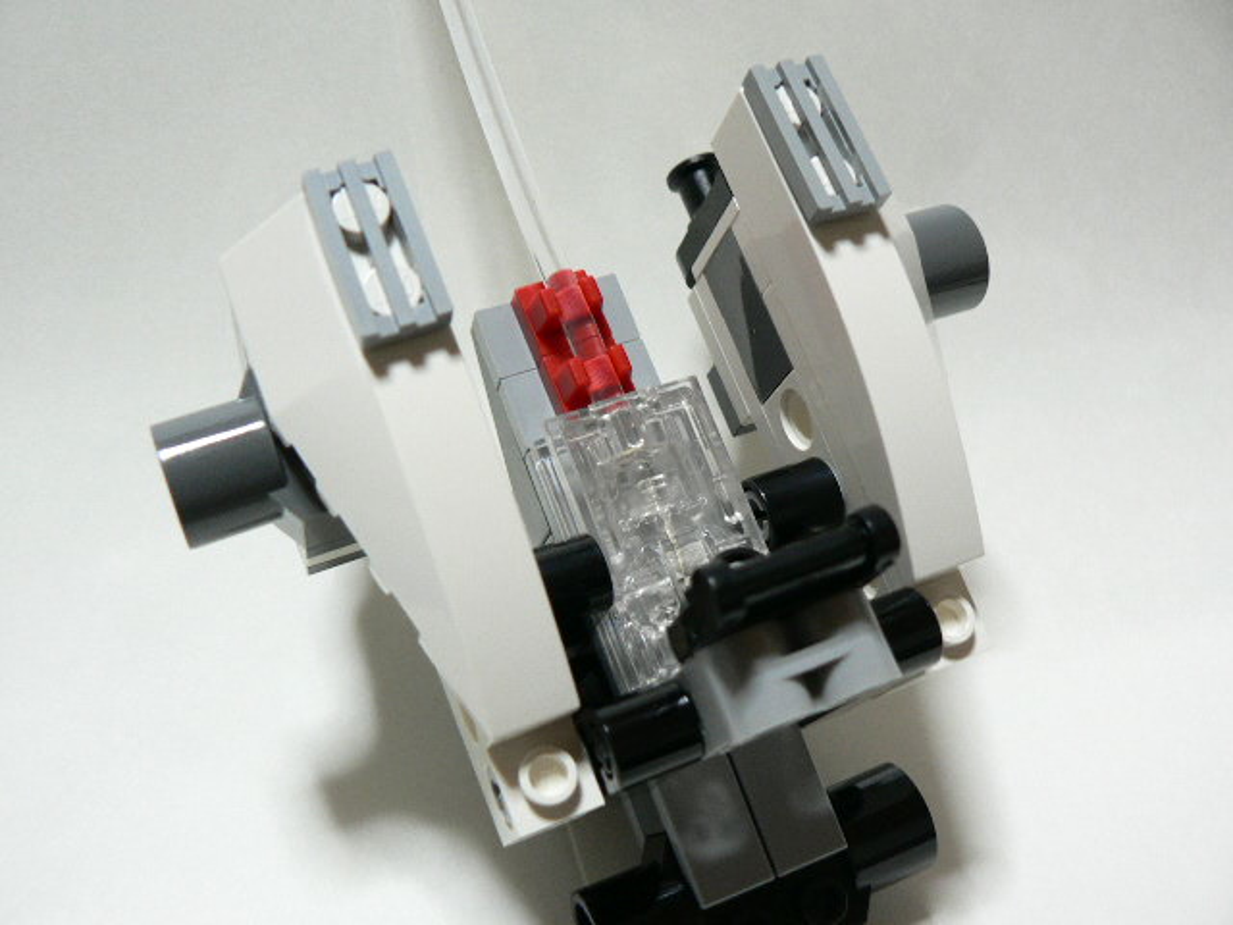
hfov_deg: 51.4
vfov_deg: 39.7
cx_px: 616
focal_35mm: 36
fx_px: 1282
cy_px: 462
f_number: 2.8
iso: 200
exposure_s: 1/15
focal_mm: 6
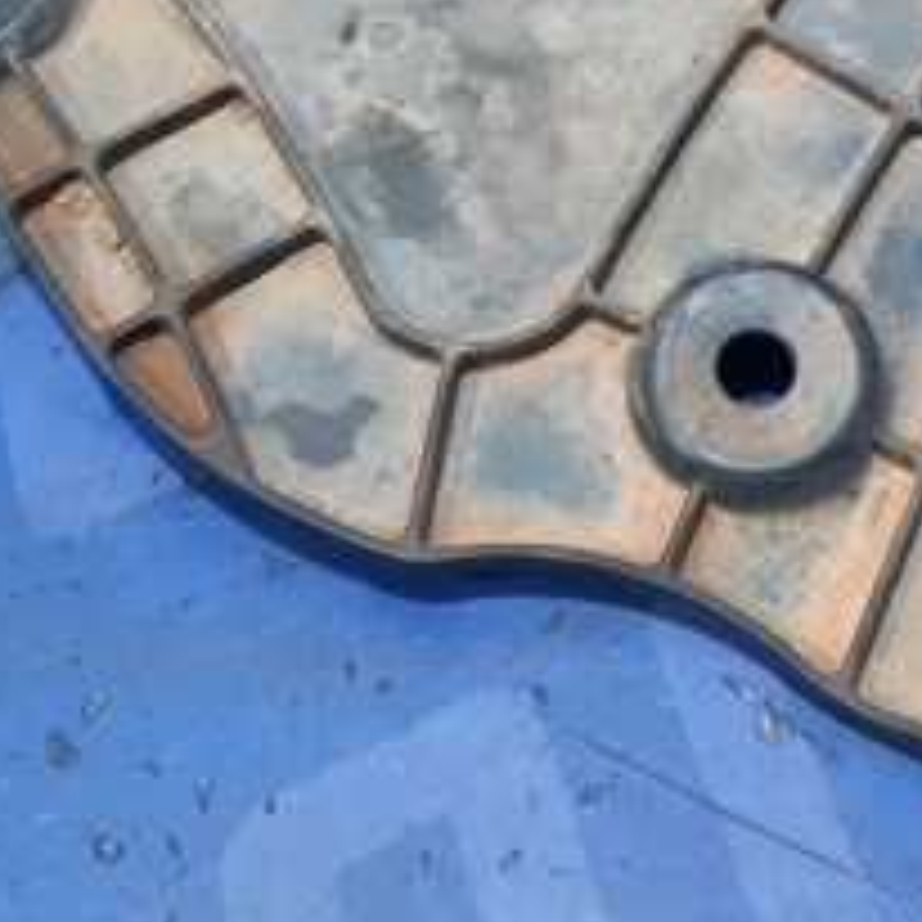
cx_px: 765
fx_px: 2079
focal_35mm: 69
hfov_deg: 24.5
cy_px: 22
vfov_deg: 24.0
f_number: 2
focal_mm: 4.6
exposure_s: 1/33
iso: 250
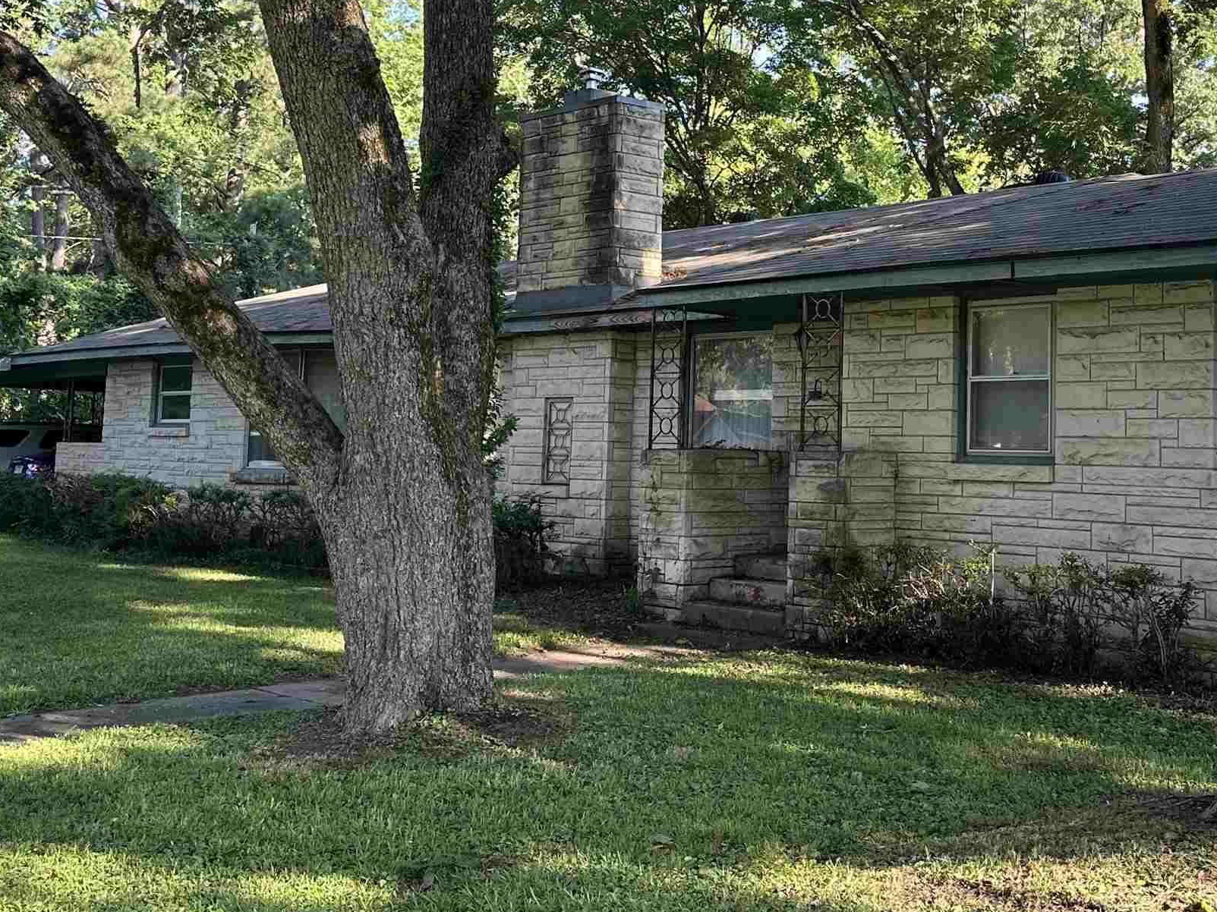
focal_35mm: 46
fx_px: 1617
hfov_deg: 40.7
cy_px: 309
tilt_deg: +5.3
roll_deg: -1.4
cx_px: 821
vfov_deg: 31.3
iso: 80
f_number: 1.78
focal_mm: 6.86
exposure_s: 1/260
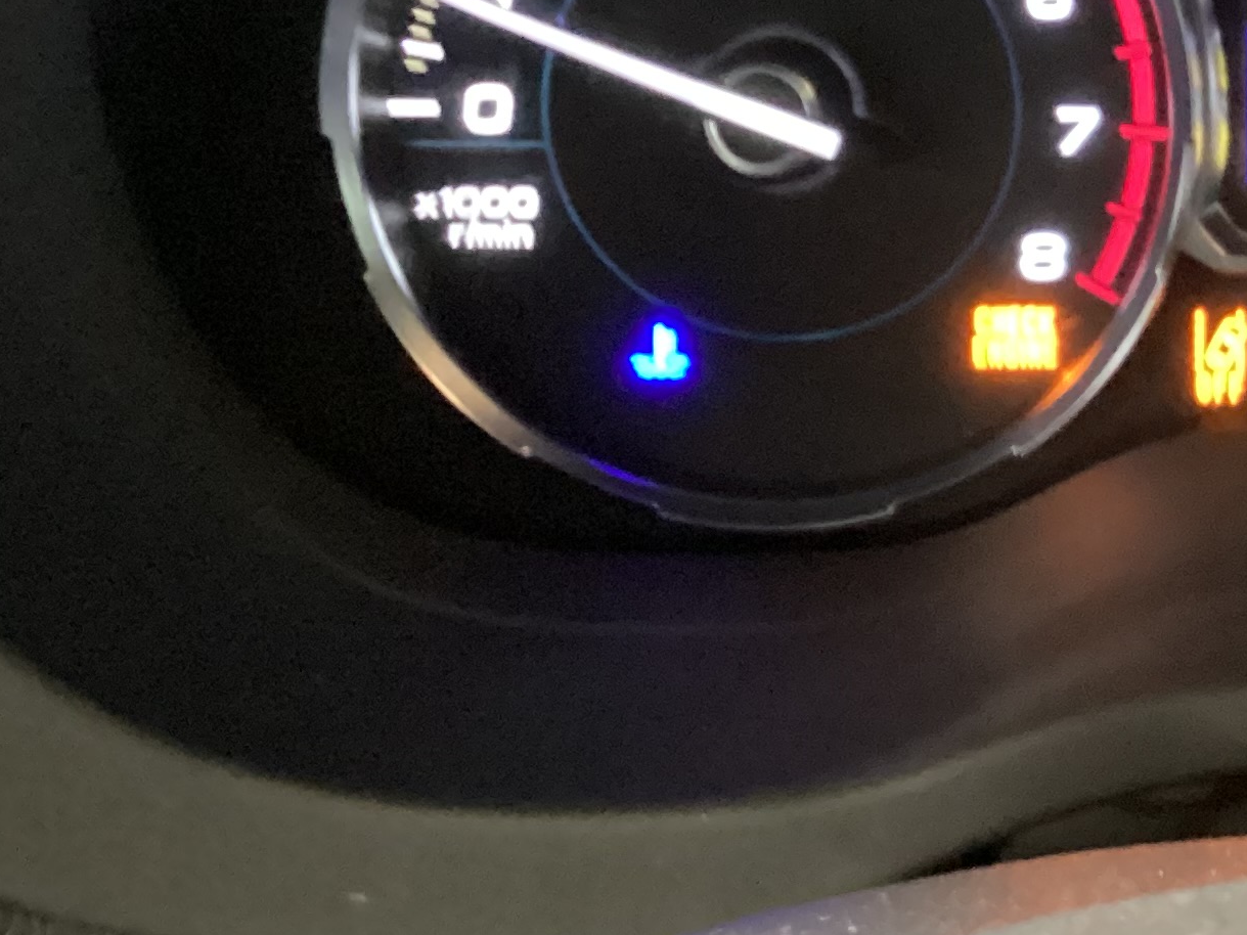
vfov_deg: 17.6
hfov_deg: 21.9
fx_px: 2990
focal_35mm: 83
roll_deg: -2.9
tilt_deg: -28.3
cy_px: 150
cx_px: 1478
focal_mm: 3.3
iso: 800
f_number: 2.4
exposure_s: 1/15
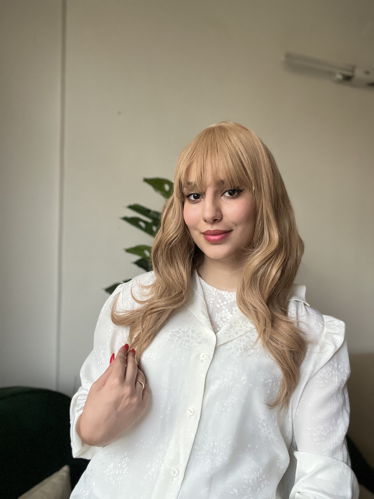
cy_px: 250
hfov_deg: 46.8
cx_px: 187
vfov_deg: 60.0
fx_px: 432
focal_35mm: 30
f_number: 2.2
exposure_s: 1/53
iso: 400
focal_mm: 2.71
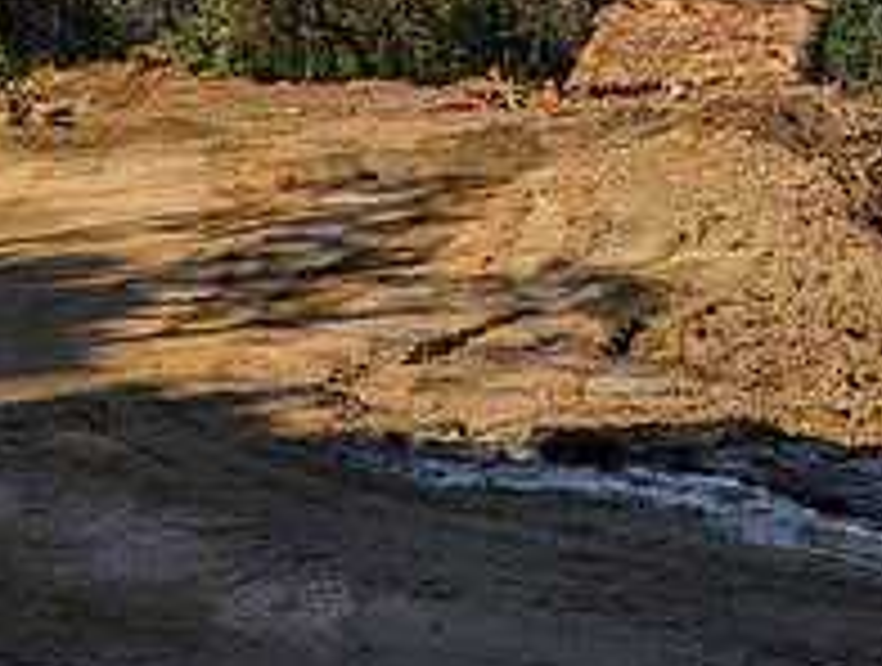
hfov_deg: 23.4
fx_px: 1813
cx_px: 1215
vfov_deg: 19.9
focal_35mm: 71
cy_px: -56
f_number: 1.68
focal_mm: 6.9
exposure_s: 1/980
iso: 18
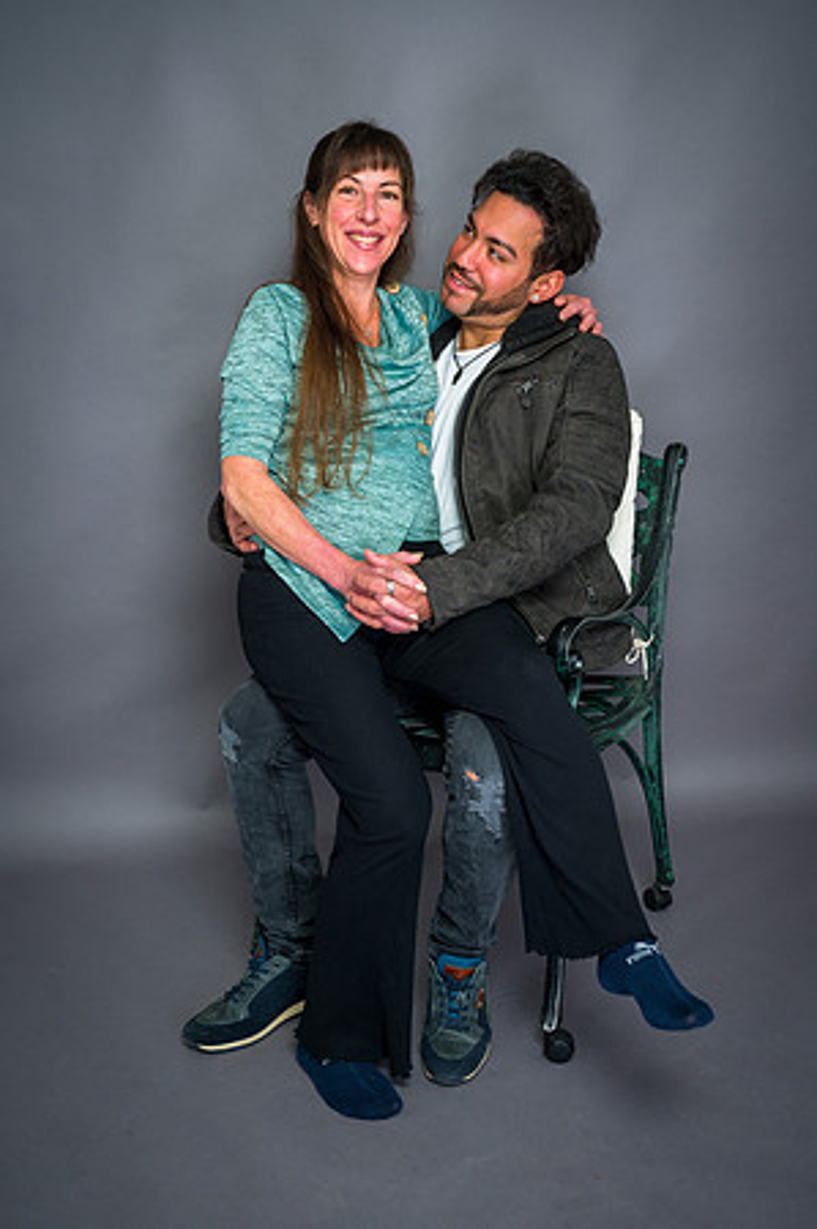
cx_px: 408
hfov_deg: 33.3
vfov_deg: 48.5
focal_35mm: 40
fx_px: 1365
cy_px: 614
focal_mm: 40
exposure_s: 1/100
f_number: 5.6
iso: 200
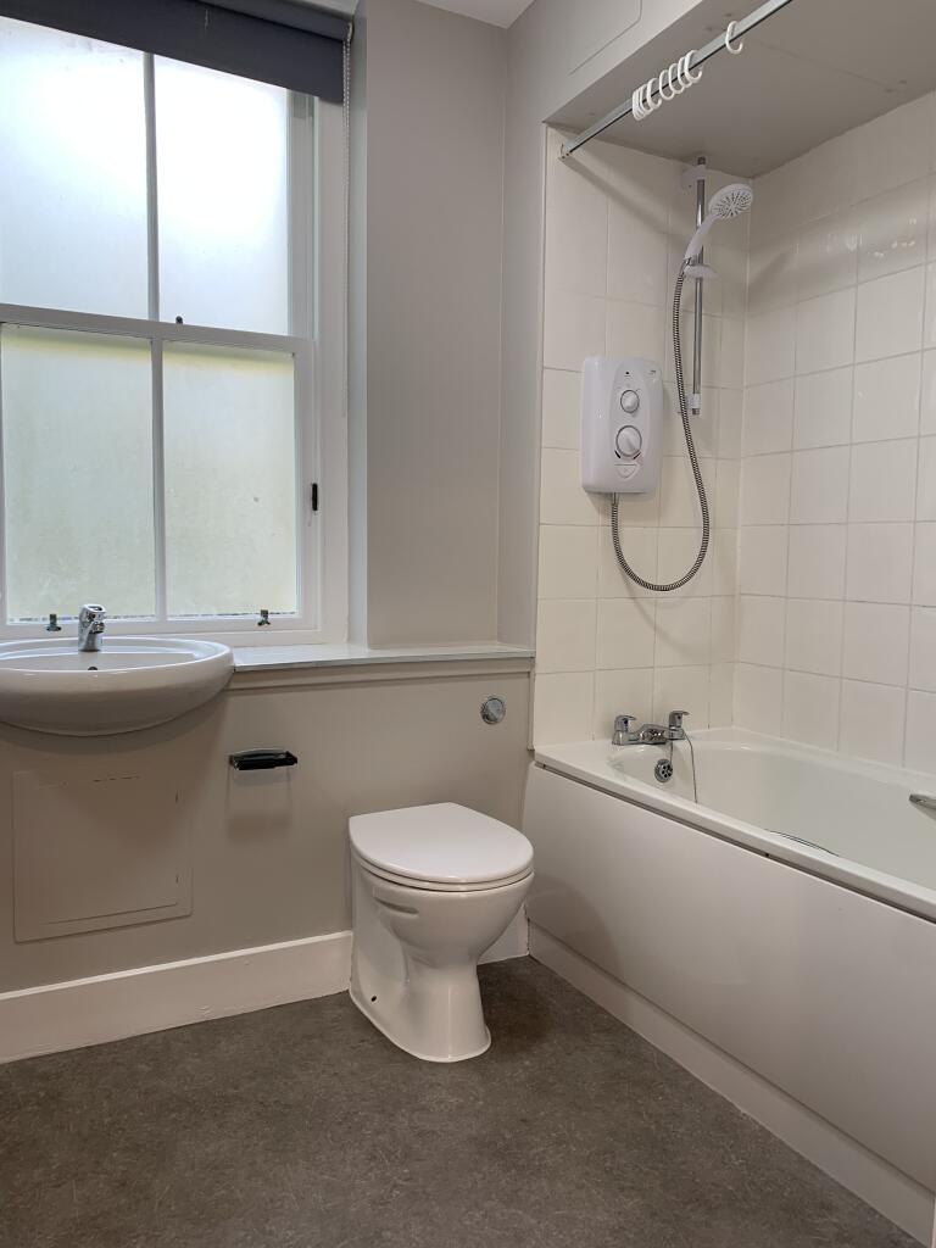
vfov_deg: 67.3
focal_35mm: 26
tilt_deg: -3.0
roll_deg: +0.7
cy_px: 624
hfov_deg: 53.1
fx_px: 937
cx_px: 468
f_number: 1.8
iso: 80
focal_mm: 4.25
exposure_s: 1/100
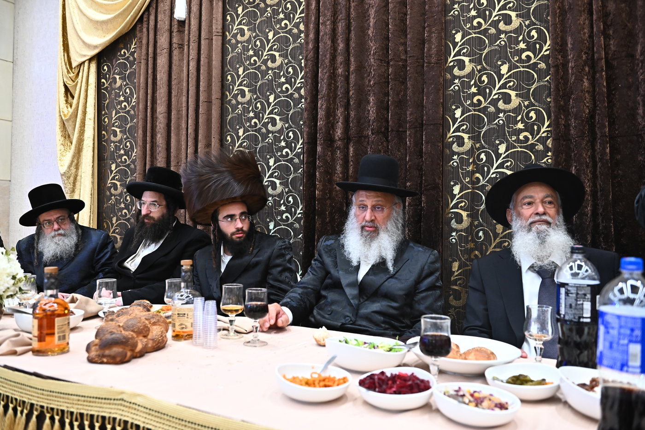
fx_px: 519
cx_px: 322
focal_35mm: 29
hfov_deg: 63.7
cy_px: 215
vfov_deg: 45.0
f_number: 3.5
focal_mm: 29
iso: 2500
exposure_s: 1/200
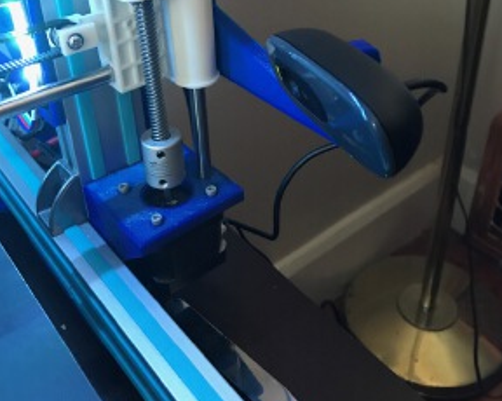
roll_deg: +1.4
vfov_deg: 38.6
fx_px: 564
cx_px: 248
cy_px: 126
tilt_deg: -30.8
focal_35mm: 38
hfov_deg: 48.0
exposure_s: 1/7
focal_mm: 3.99
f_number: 1.8
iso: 100
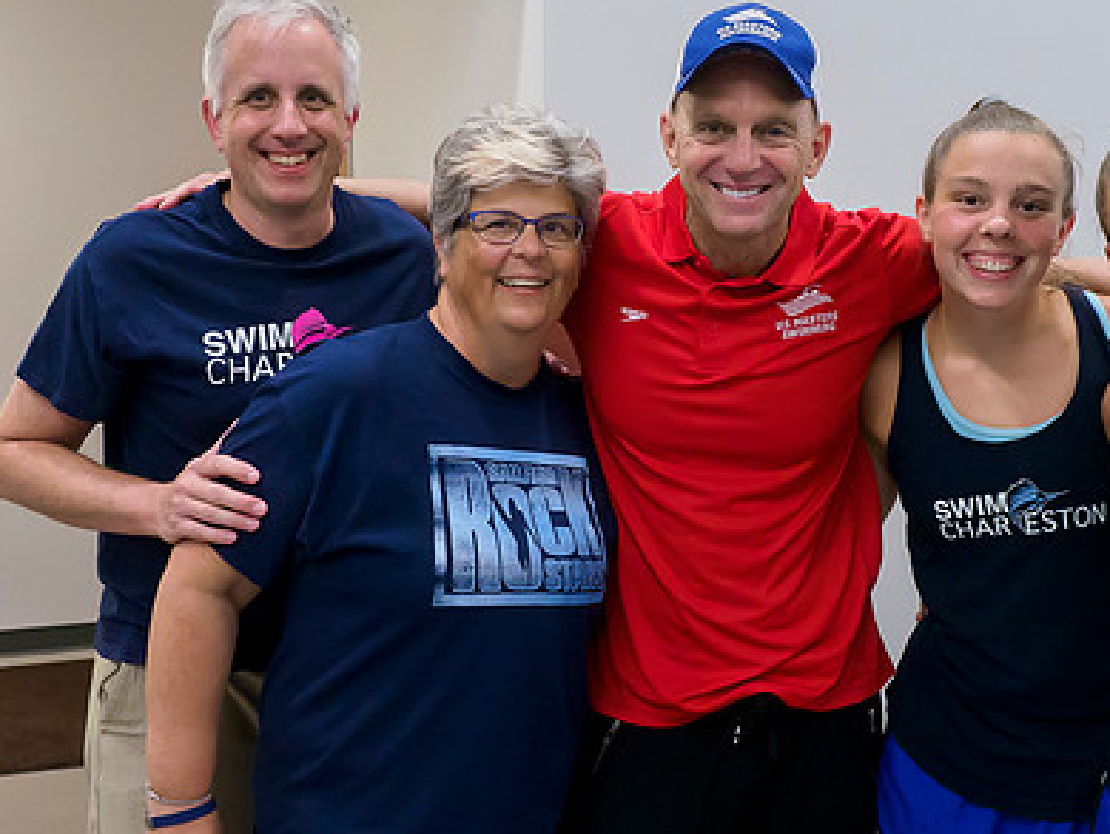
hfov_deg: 42.9
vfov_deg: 32.9
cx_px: 592
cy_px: 381
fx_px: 1412
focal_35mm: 44
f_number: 4
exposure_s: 1/125
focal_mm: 12
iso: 3200
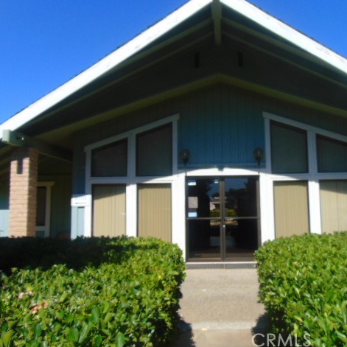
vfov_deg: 54.0
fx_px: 340
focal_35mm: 30
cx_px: 218
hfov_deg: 53.4
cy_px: 174
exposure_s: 1/1000
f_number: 3
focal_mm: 4.5
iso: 80
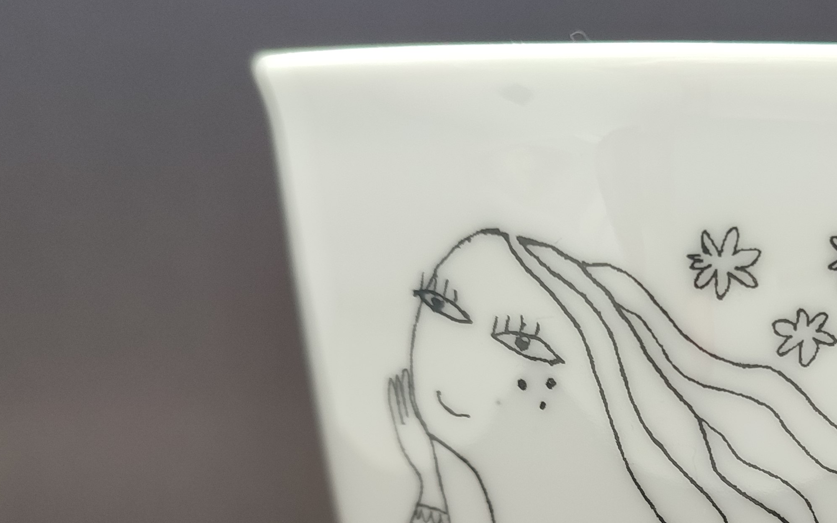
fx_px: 1209
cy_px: 499
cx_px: 757
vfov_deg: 23.6
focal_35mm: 53
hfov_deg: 35.8
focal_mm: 6.04
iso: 312
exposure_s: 1/33
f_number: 1.9
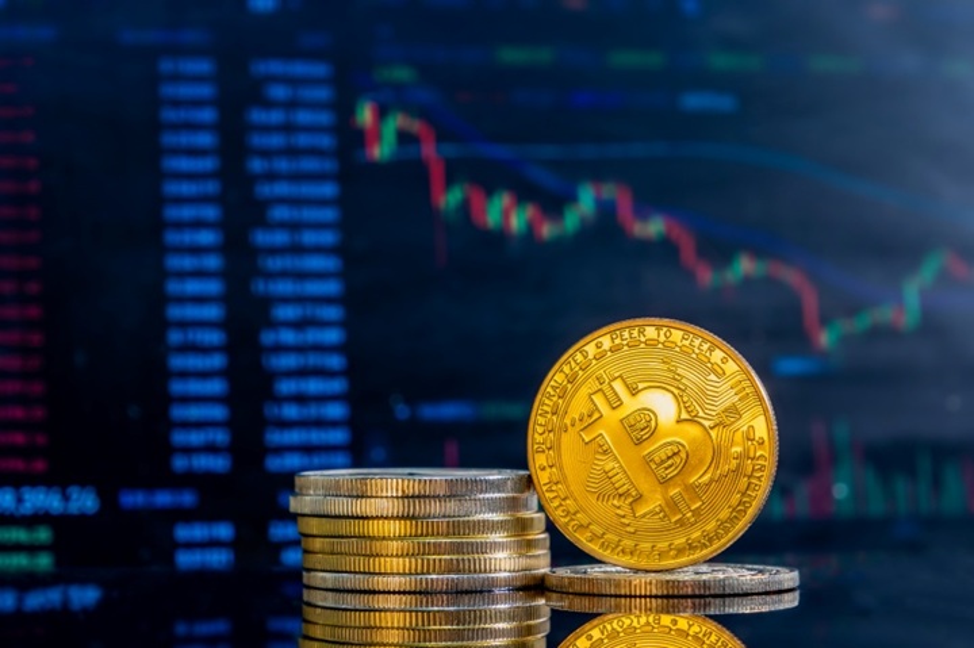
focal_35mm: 101
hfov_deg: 20.2
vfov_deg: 13.5
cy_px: 324
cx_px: 487
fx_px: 2731
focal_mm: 67.5
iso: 400
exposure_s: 1/4
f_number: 6.4
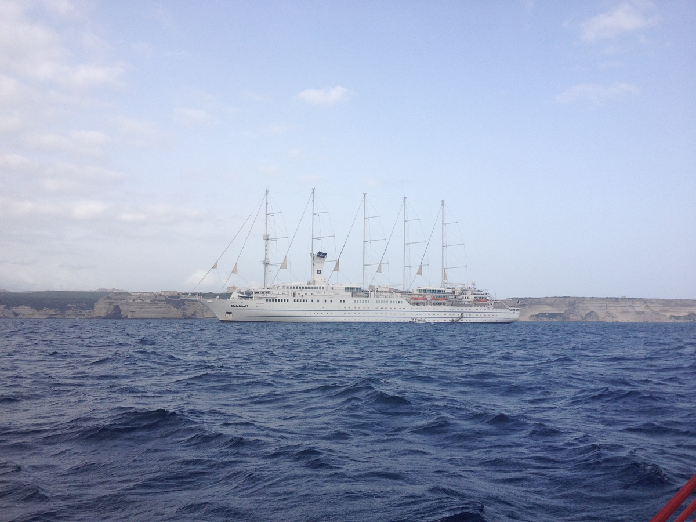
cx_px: 348
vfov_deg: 40.7
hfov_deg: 52.6
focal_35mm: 35
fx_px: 704
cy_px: 261
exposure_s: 1/1416
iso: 64
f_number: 2.4
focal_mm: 4.28
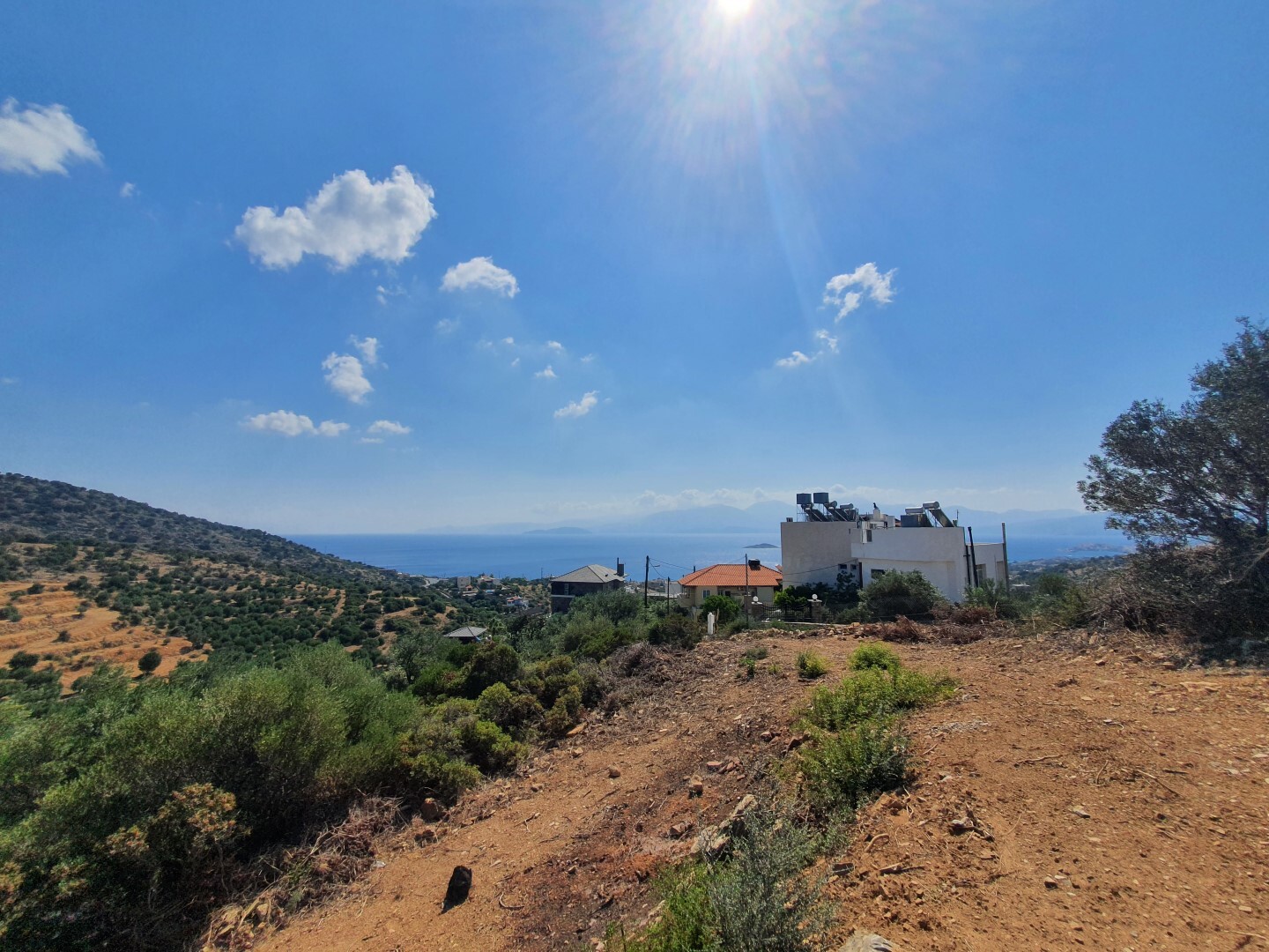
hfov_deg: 106.2
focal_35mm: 13
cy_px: 476
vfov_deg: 89.9
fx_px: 477
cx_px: 634
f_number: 2.2
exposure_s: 1/3448
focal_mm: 1.8
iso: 50
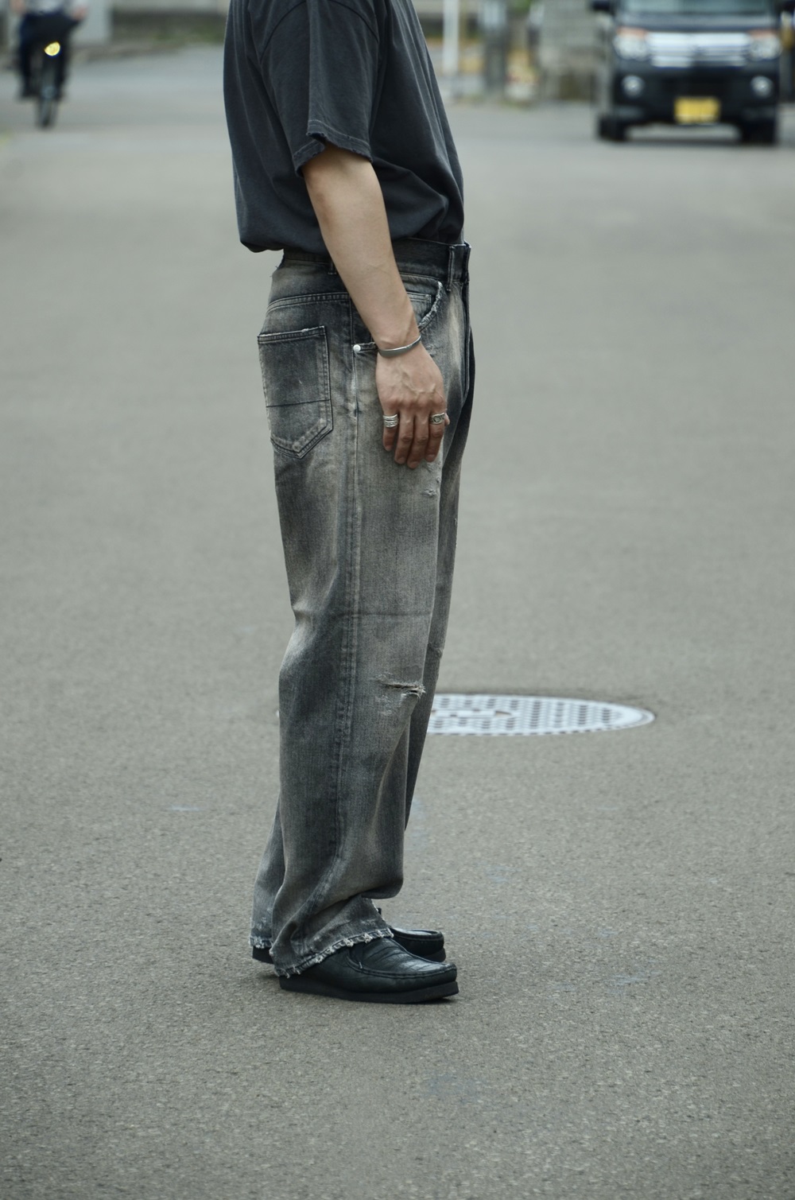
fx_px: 6985
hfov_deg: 6.5
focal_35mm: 210
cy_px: 600
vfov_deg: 9.8
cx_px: 398
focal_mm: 140
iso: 125
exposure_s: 1/200
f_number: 6
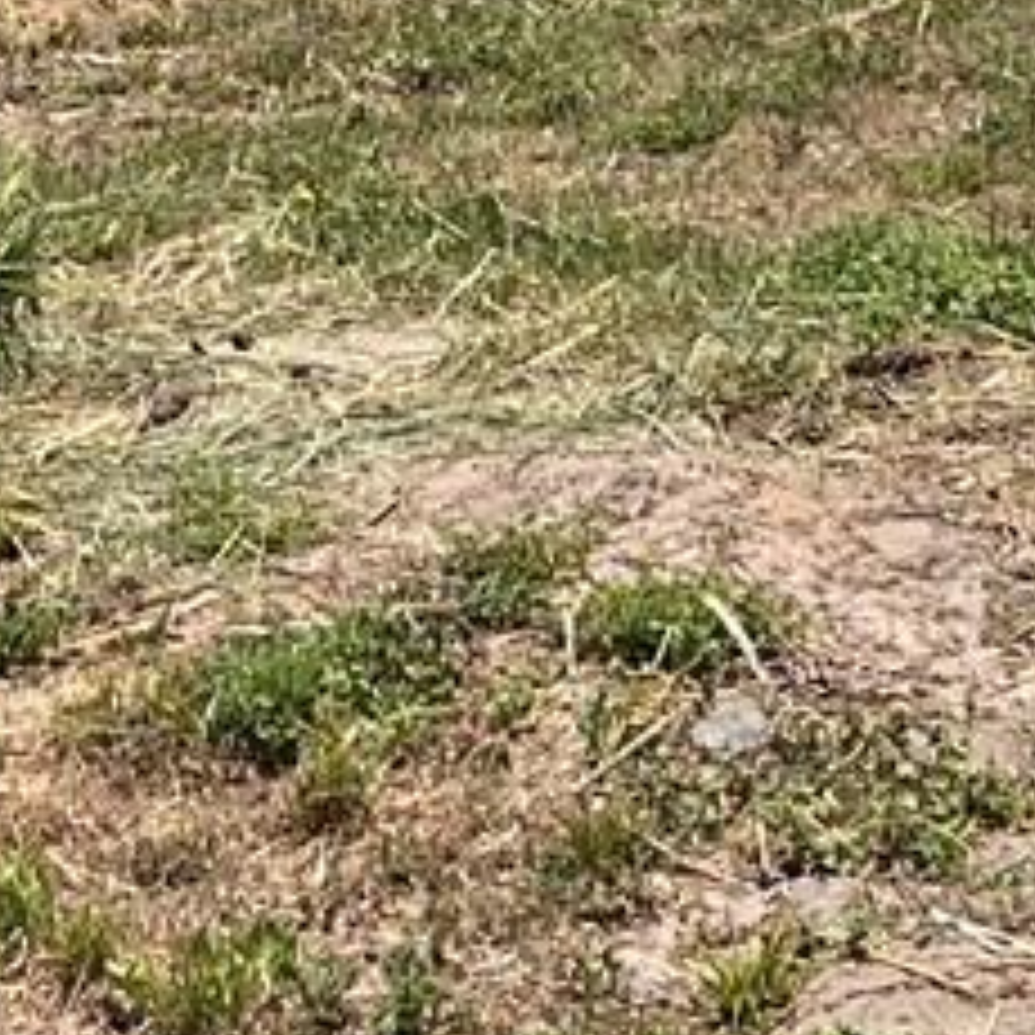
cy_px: -374
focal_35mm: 160
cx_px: 148
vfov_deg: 10.6
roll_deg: +0.7
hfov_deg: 10.9
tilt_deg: -6.0
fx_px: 5412
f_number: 1.5
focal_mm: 5.7
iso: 50
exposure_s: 1/3968
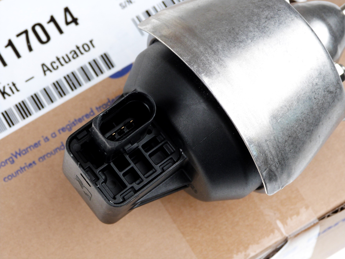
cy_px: 130
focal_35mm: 107
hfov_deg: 18.4
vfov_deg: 13.8
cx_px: 172
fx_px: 1066
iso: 125
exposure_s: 1/60
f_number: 3.5
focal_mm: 19.3
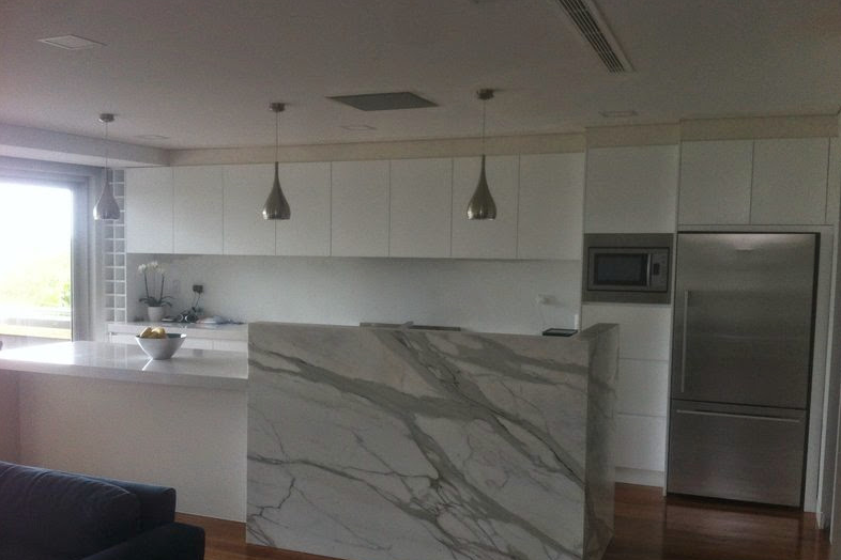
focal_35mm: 37
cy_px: 293
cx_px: 427
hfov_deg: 51.9
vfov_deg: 35.9
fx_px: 864
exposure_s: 1/120
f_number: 2.8
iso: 125
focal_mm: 3.85
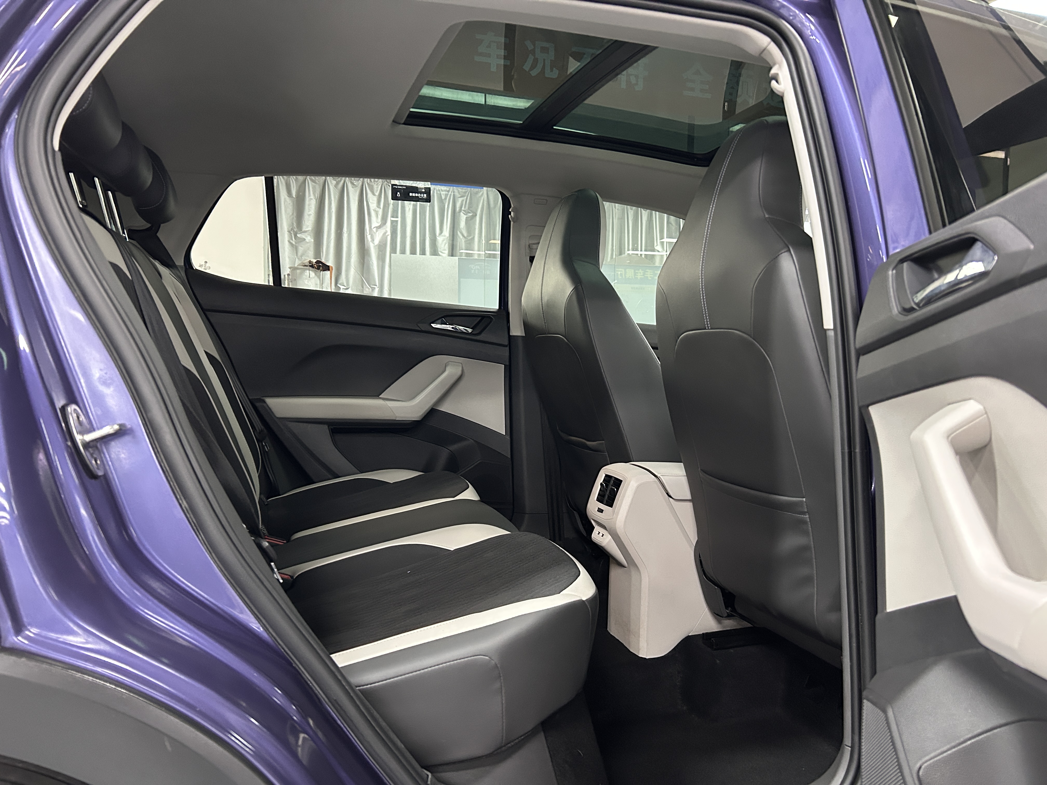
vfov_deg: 53.1
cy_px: 392
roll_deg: -0.5
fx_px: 786
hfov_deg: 67.3
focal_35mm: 26
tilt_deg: -3.9
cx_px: 524
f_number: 1.5
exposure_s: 1/50
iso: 500
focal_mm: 5.7
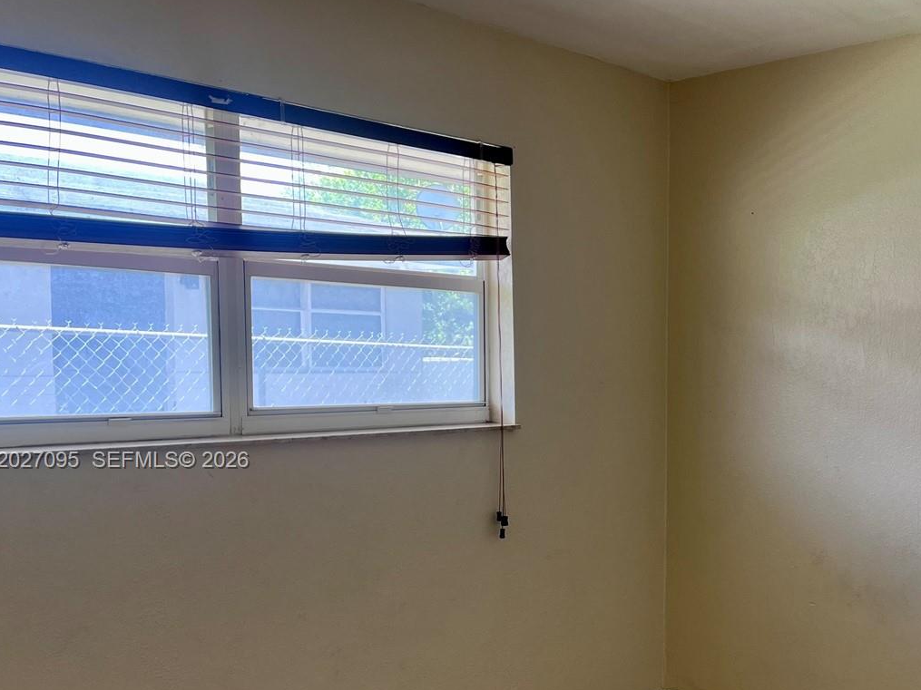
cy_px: 462
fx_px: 1091
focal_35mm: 41
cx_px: 692
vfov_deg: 34.8
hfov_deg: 44.2
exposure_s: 1/121
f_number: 1.6
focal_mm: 5.1
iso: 80
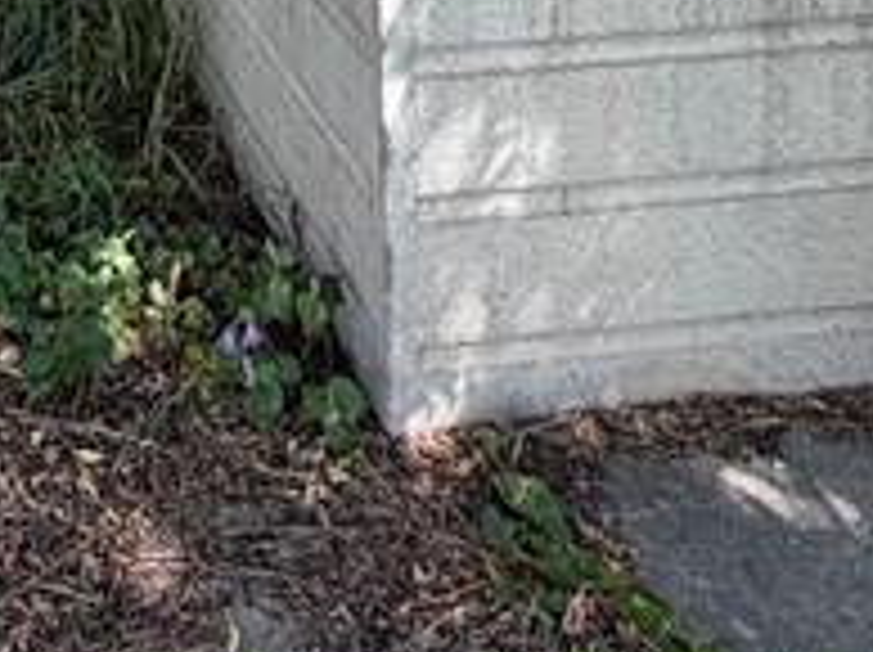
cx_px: -45
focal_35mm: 74
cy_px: -791
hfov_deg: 24.8
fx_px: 1864
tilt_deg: +1.0
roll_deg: +1.0
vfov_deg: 14.8
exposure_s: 1/150
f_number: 2.2
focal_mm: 2.22
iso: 40
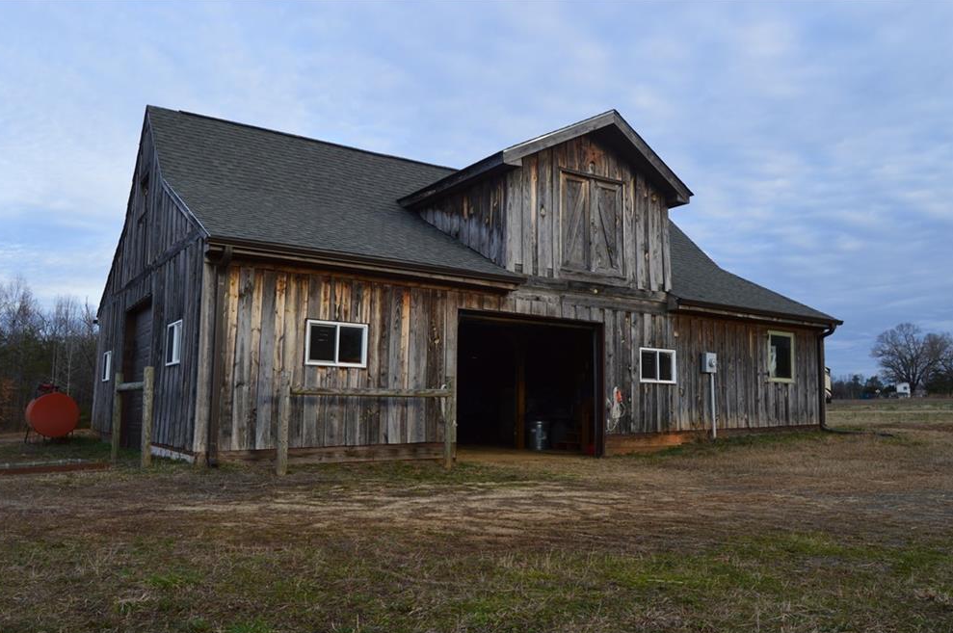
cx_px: 466
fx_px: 780
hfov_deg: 62.8
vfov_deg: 44.1
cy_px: 324
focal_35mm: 30
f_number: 10
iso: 400
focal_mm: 19
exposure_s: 1/200
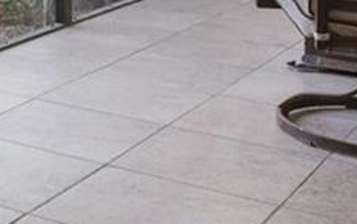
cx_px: -188
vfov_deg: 12.2
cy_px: -189
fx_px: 954
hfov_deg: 18.6
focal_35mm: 98
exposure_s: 1/13
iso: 400
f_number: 8
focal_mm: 14
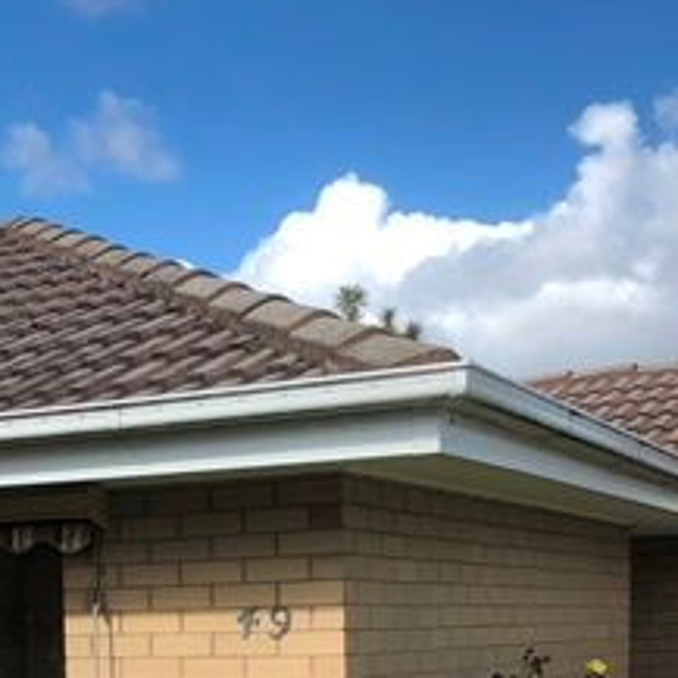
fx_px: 1618
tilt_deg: -3.4
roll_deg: +1.4
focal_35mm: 73
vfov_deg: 22.4
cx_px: 137
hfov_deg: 23.3
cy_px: 731
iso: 20
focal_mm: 3.99
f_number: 1.8
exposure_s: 1/1080
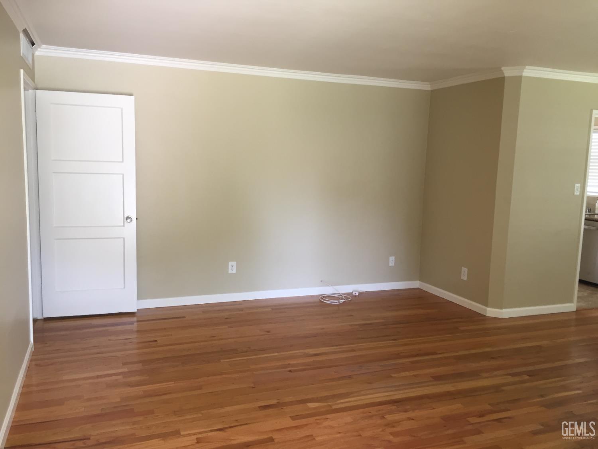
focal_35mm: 29
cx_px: 299
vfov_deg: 48.2
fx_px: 501
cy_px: 224
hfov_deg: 61.7
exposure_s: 1/30
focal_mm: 4.15
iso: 64
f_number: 2.2
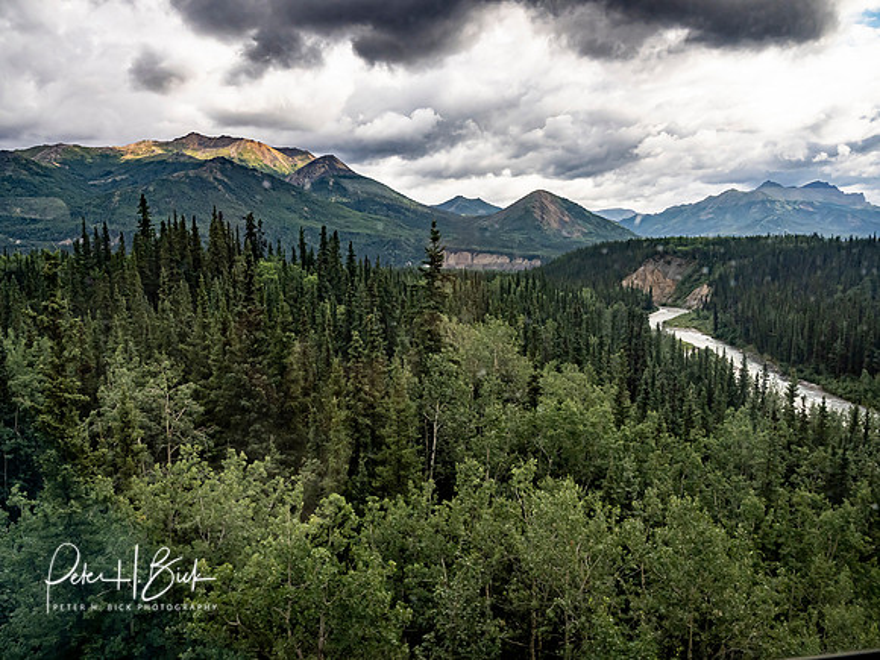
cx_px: 440
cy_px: 330
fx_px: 610
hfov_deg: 71.6
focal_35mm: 24
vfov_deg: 56.8
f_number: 6.3
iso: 400
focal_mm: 12
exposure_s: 1/400
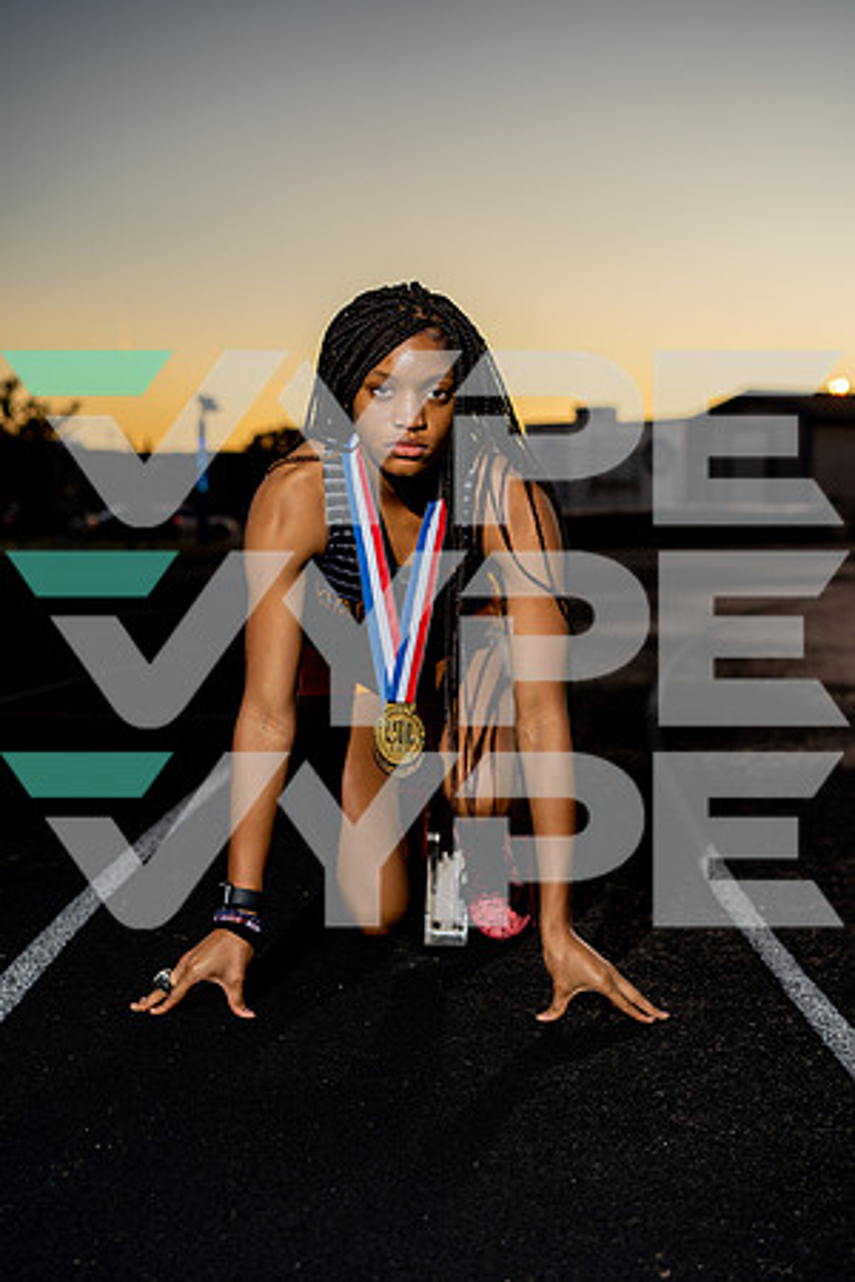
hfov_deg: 24.6
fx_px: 1959
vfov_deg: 36.2
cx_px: 428
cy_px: 641
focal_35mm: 55
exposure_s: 1/200
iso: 320
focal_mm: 55
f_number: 3.5
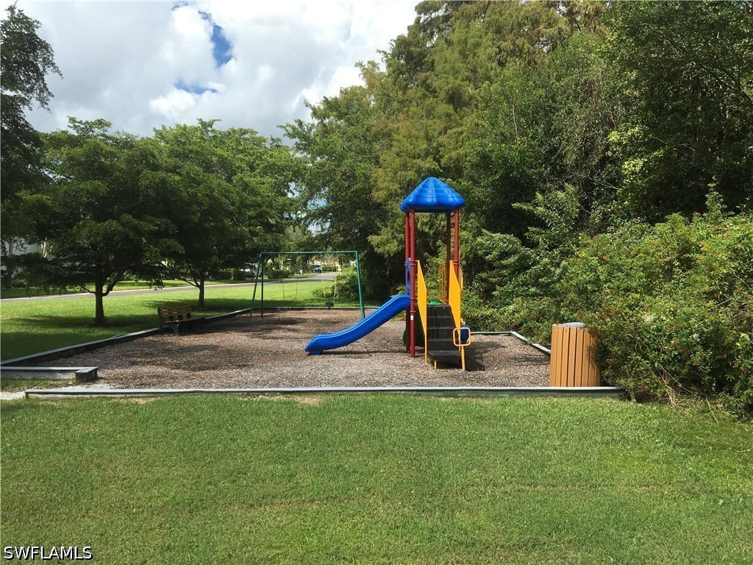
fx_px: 631
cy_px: 282
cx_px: 376
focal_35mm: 29
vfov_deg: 48.2
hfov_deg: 61.7
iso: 25
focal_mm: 4.15
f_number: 2.2
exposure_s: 1/1451
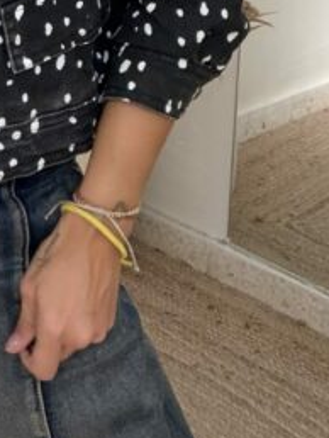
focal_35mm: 93
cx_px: -31
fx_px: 1177
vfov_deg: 18.6
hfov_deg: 15.5
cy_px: -217
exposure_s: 1/60
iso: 100
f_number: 1.9
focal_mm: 2.71
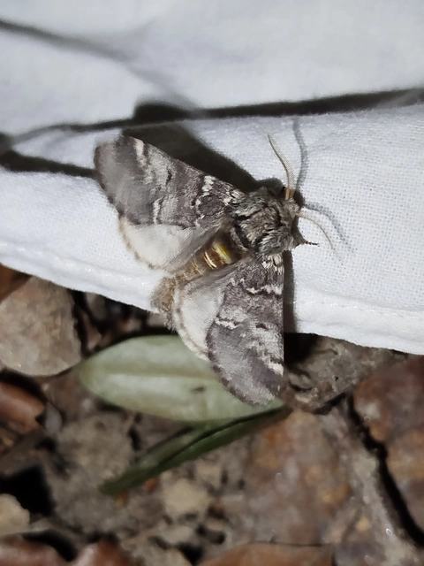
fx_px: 1062
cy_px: 283
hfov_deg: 22.6
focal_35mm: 65
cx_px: 212
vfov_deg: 29.8
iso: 125
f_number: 1.7
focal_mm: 5.31
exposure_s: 1/50
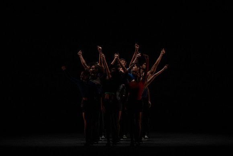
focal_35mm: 200
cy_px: 78
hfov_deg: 10.3
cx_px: 116
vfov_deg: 6.9
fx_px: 1295
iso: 8000
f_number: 8
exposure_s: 1/500
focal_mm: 200
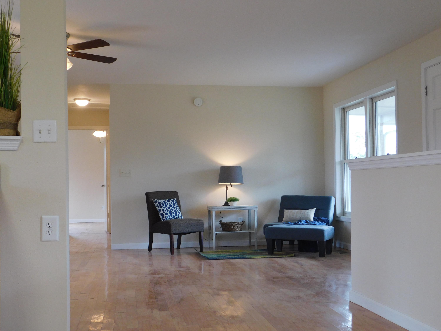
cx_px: 220
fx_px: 573
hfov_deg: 42.1
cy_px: 166
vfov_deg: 32.2
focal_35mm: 45
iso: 220
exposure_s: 1/30
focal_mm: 8
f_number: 3.7
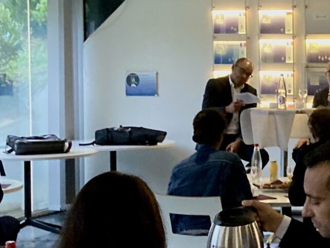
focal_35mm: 112
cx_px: 383
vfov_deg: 13.2
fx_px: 1068
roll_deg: +0.9
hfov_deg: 16.9
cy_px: 100
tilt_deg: -2.4
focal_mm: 3.99
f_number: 1.8
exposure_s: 1/27
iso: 400
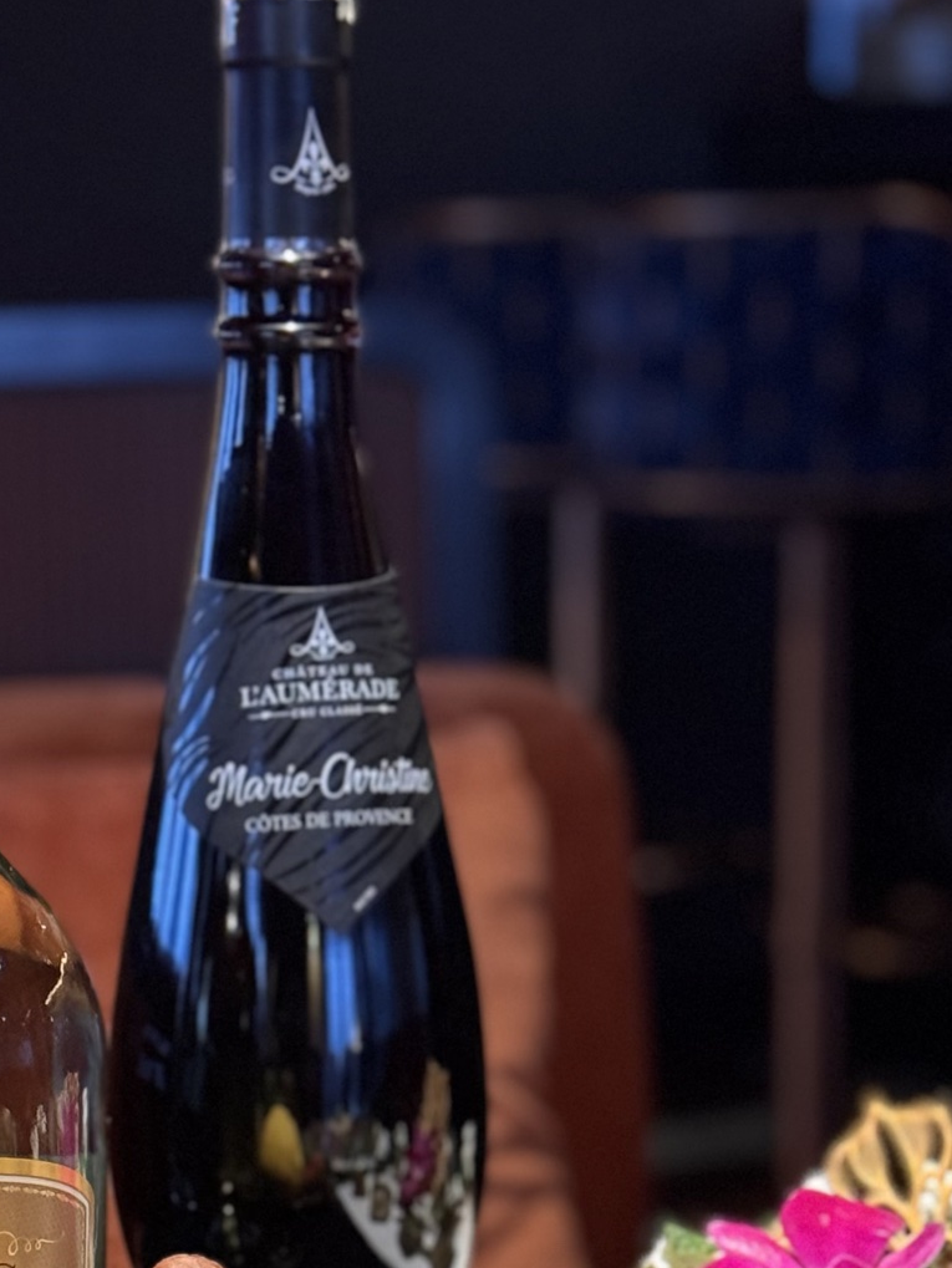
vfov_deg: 17.2
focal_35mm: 113
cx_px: 193
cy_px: 1149
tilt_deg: -12.4
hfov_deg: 13.1
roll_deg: +1.6
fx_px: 4141
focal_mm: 6.76
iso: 500
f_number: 1.78
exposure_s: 1/33
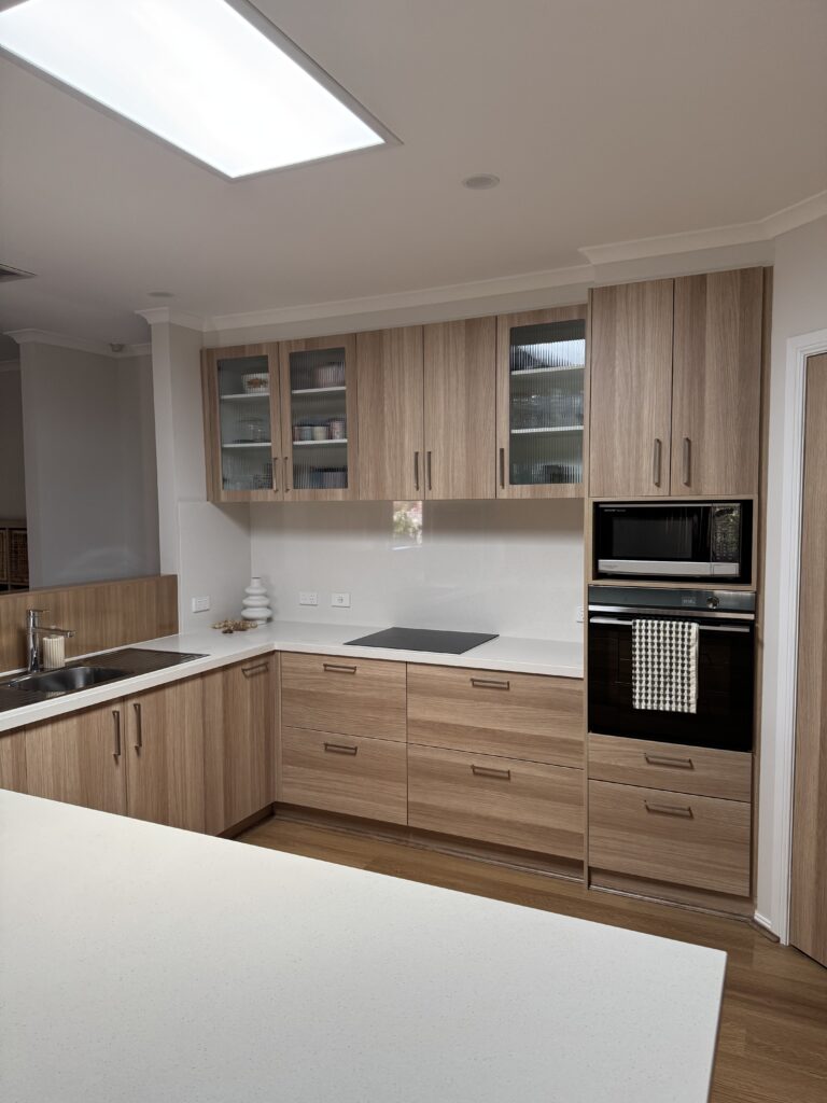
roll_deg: +0.2
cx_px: 414
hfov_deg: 56.8
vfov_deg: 71.6
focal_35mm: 24
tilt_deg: -3.8
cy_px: 552
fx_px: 765
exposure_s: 1/121
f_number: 1.78
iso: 200
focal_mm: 6.76
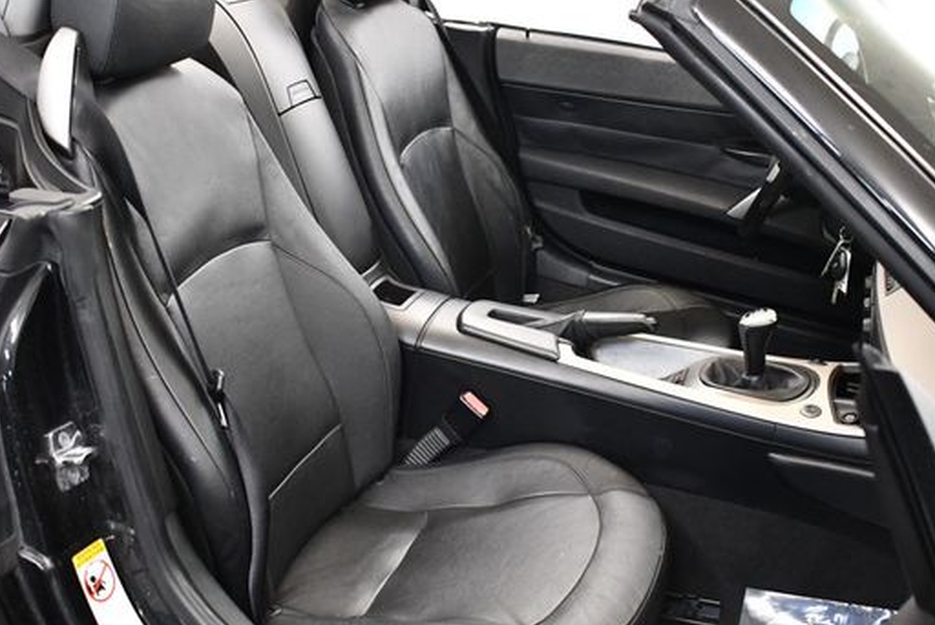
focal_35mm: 45
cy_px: 289
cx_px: 442
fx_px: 1169
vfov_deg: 29.9
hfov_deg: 43.6
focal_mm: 18
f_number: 3.5
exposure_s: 1/125
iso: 3200
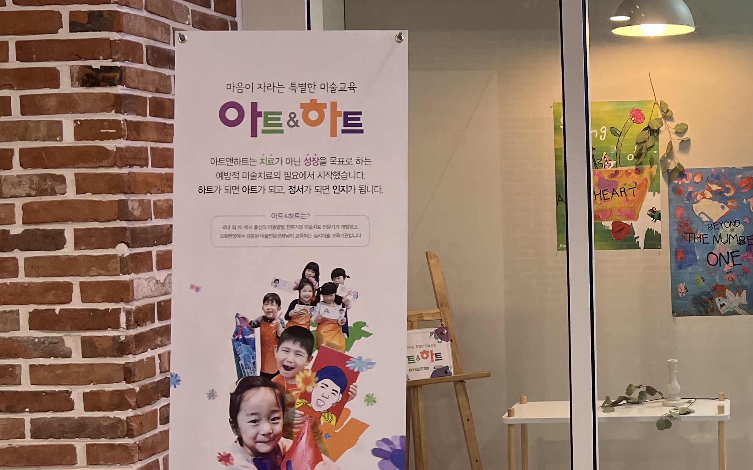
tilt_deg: -2.1
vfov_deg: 23.1
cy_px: 215
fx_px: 1149
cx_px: 678
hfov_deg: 34.3
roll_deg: +1.2
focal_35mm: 56
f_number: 1.5
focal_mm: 5.7
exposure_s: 1/120
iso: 125
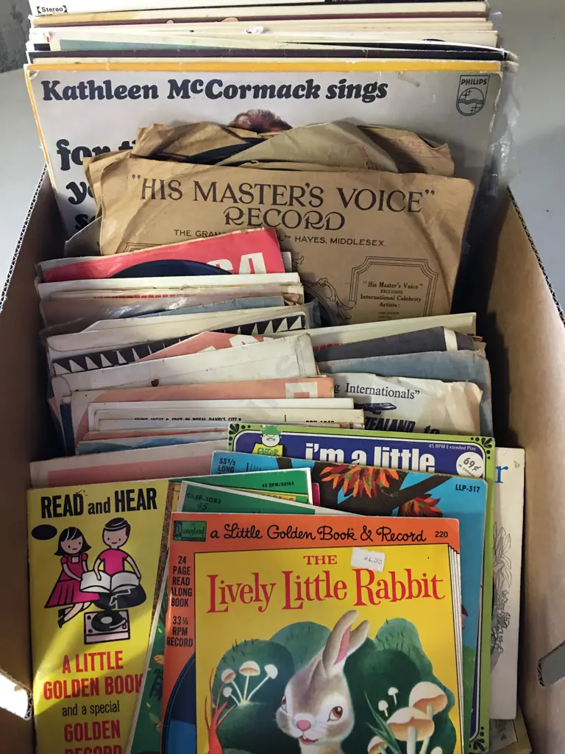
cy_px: 377
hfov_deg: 48.2
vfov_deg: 61.7
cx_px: 282
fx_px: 631
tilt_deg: -52.7
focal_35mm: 29
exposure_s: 1/10
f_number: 2.2
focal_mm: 4.15
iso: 100
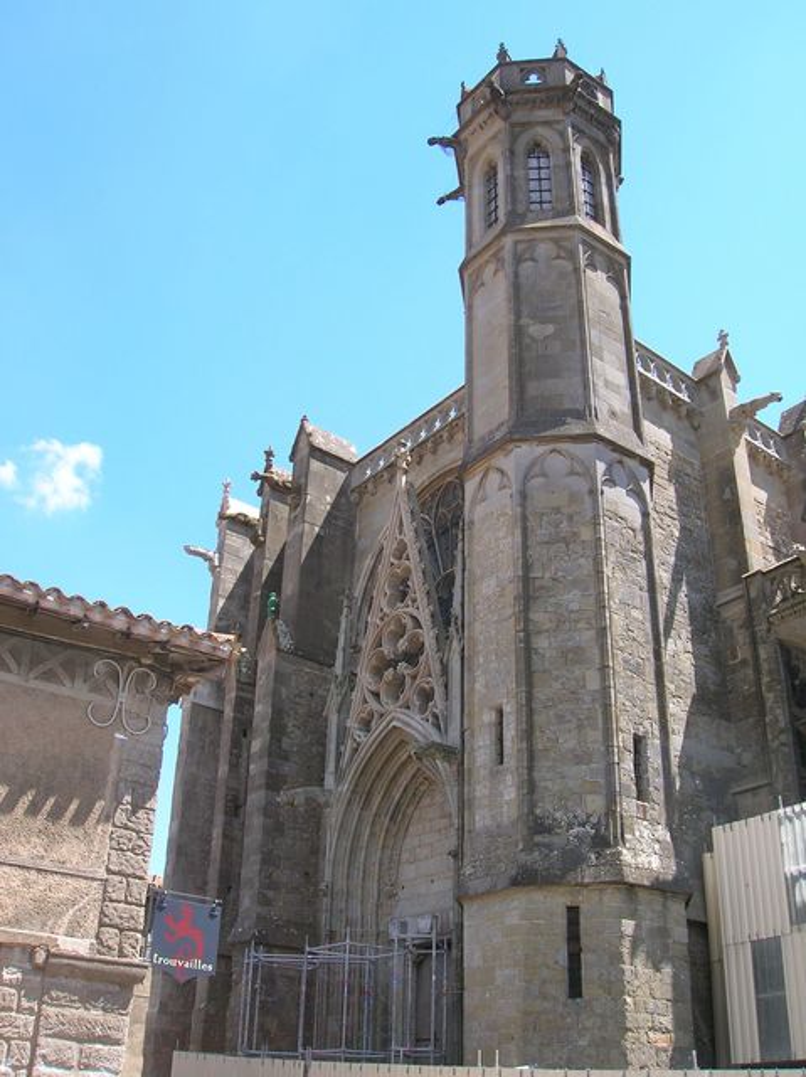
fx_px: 1057
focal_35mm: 34
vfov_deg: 54.0
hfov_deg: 41.7
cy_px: 538
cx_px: 403
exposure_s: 1/152
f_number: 4.9
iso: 50
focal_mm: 5.7
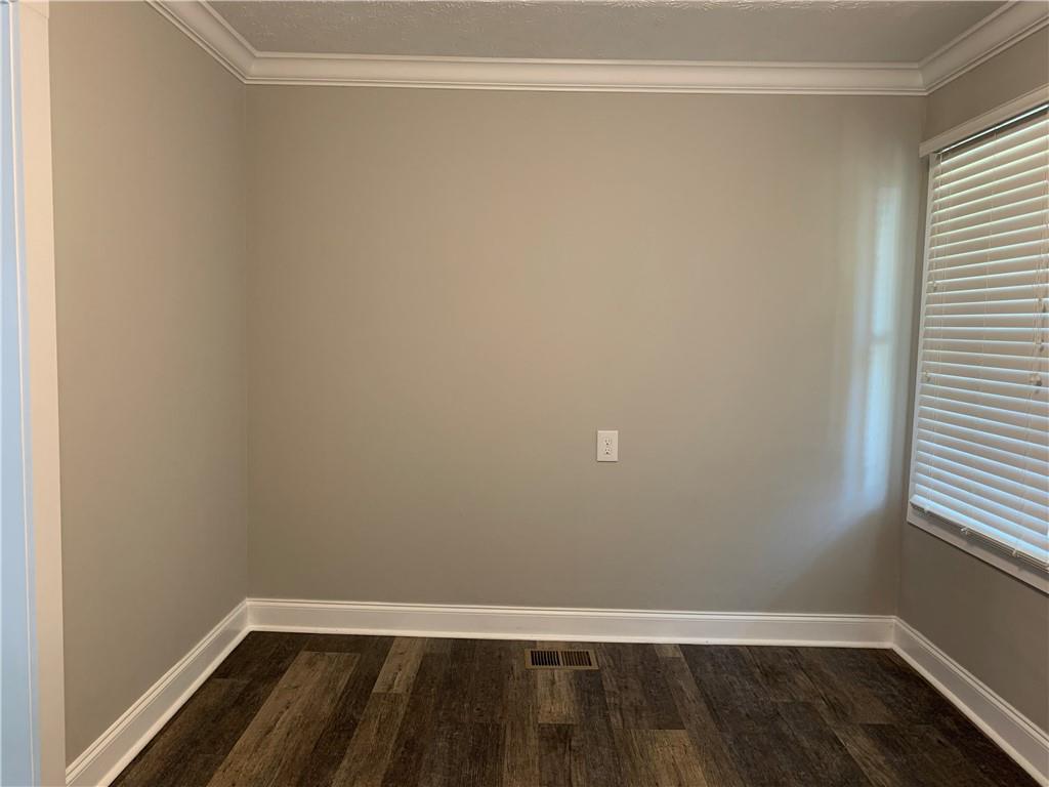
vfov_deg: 53.1
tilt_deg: -4.5
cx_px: 524
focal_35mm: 26
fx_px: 788
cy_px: 394
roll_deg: -1.2
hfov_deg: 67.3
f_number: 1.8
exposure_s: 1/60
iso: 250
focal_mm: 4.25
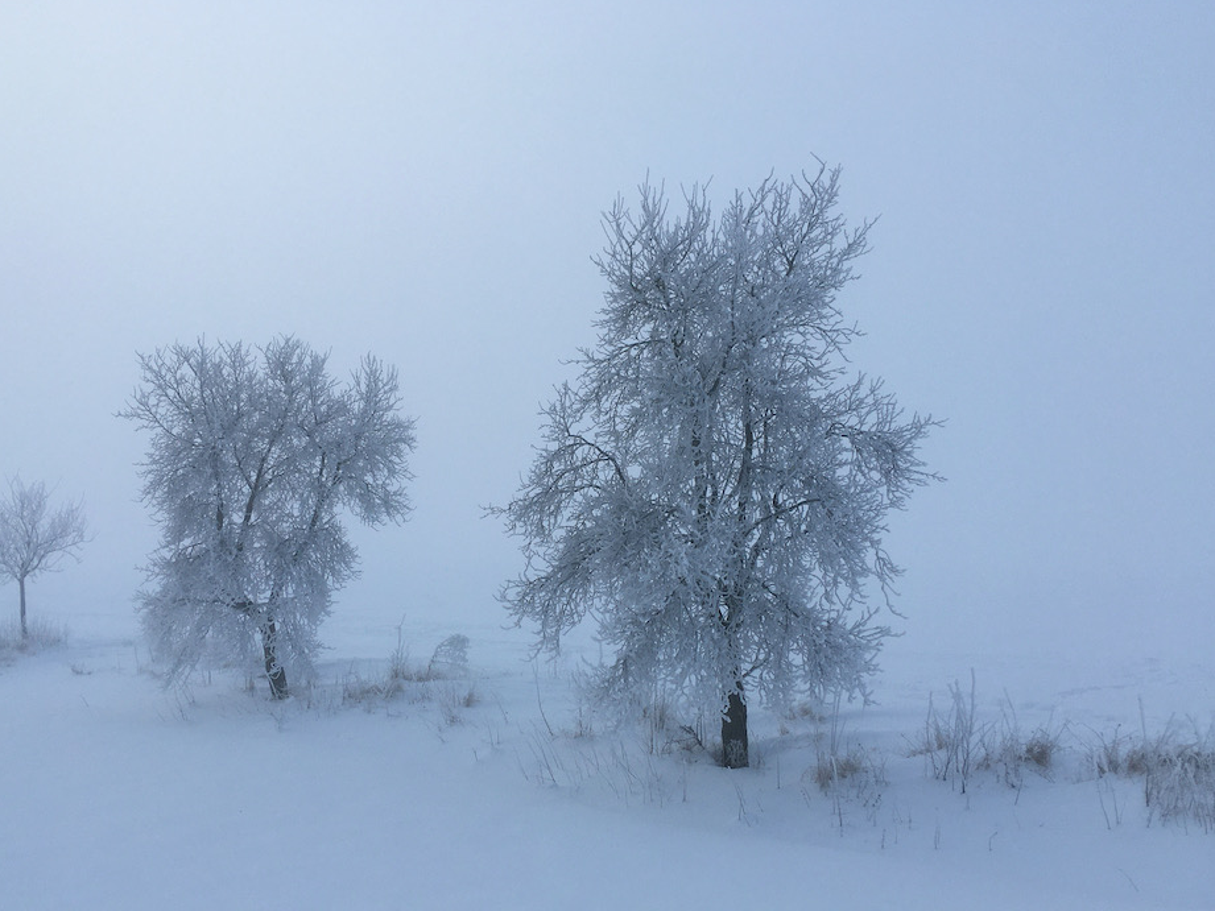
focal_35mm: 34
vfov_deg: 41.7
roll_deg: -1.5
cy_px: 517
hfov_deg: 53.9
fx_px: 1194
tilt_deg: +0.0
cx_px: 580
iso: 25
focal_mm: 4.15
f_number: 2.2
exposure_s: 1/1202
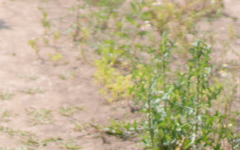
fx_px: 1557
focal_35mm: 238
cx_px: -295
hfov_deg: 8.2
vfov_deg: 5.4
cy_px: -151
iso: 100
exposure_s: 1/3200
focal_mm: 35
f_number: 1.4
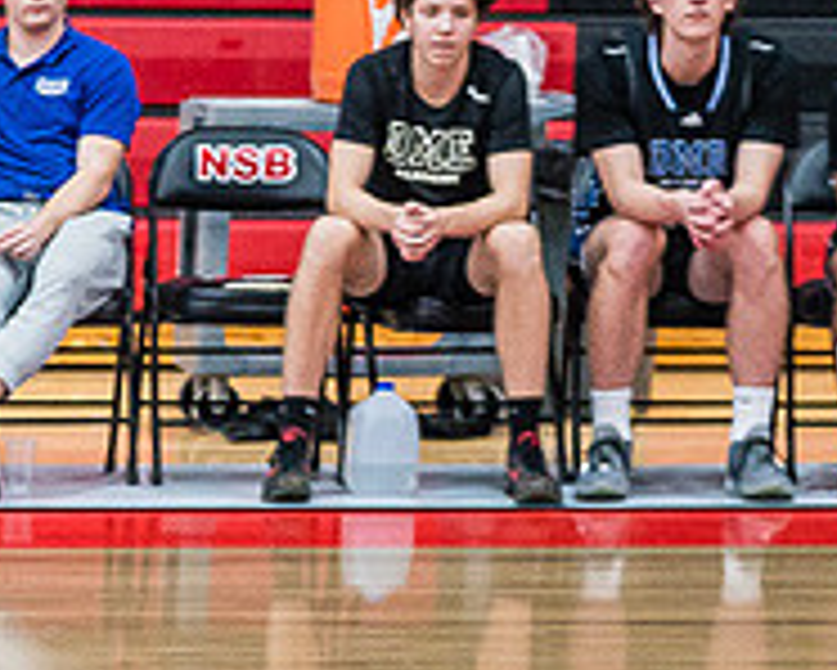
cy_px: 373
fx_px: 8700
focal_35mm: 351
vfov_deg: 4.4
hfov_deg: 5.5
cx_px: 837
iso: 5000
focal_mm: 120
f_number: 4
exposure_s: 1/320
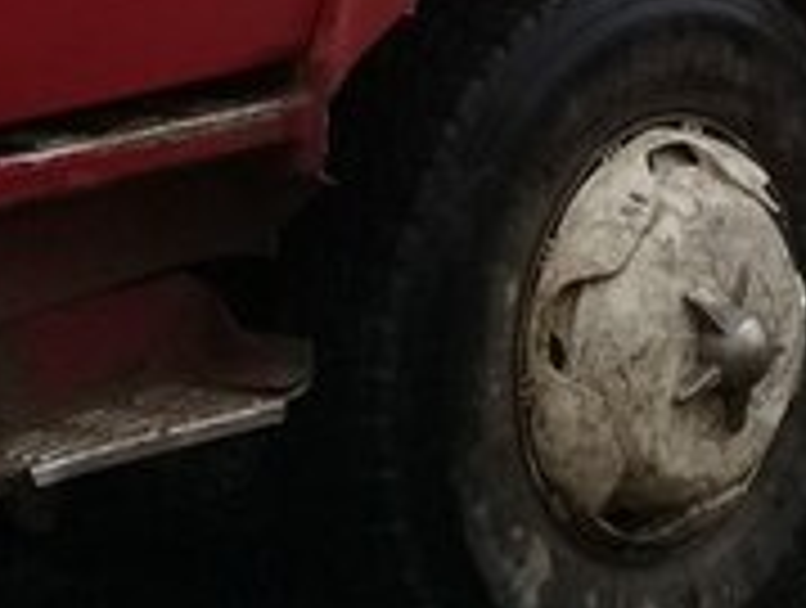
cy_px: -426
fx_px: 2660
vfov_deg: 12.1
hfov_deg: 17.1
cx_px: 621
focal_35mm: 114
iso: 64
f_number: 2.2
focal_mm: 3.3
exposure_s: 1/124
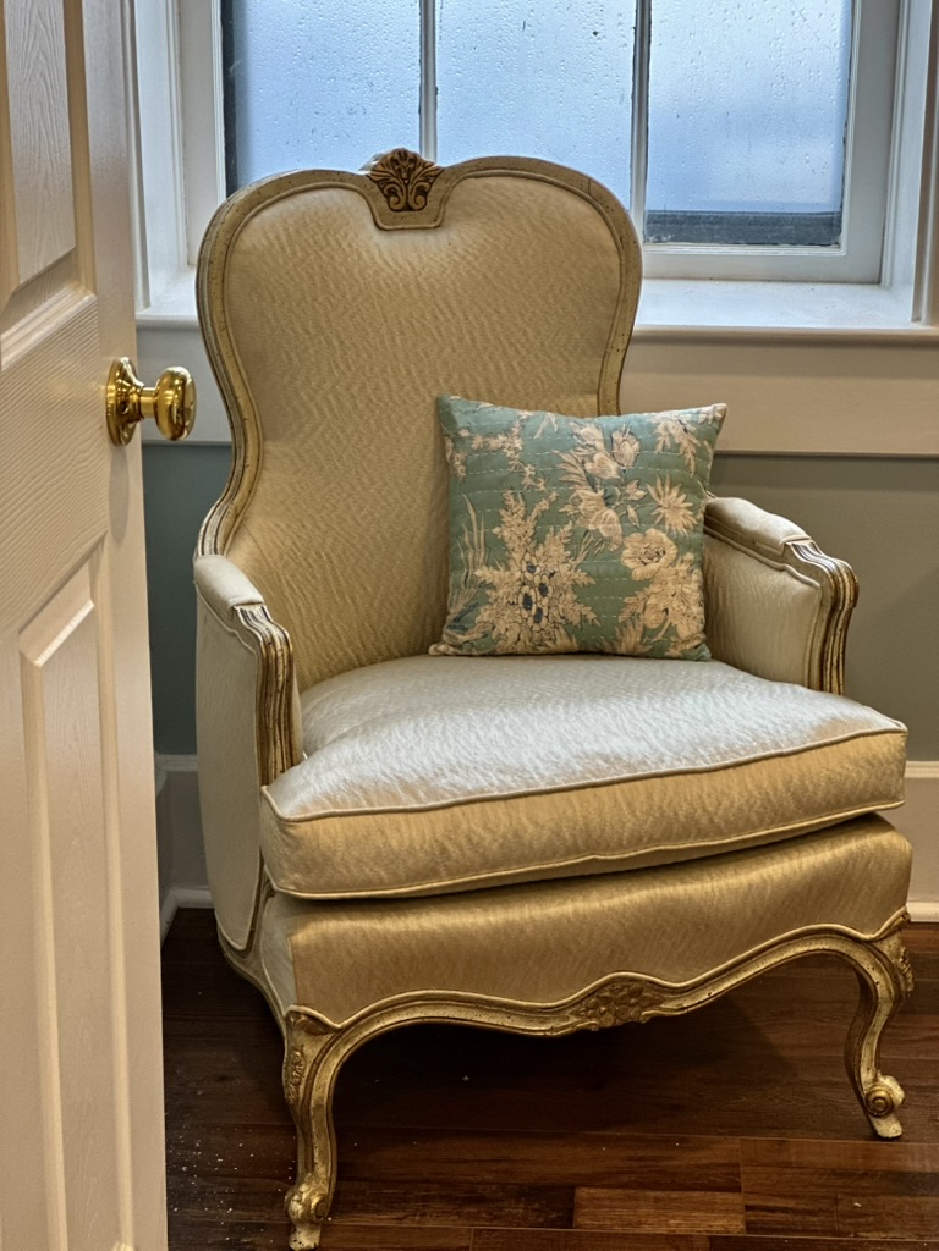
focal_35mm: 77
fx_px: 2785
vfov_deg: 25.3
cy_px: 626
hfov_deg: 19.1
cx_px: 470
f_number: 2.8
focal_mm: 9
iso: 160
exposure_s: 1/40
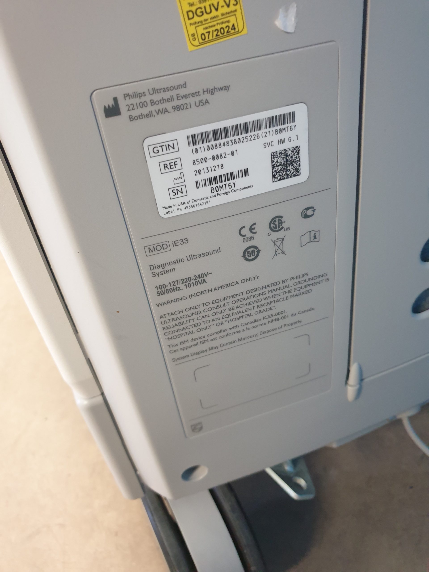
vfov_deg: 67.3
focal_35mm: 26
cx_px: 214
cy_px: 286
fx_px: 430
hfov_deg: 53.1
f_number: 1.5
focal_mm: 4.3
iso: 320
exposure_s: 1/50
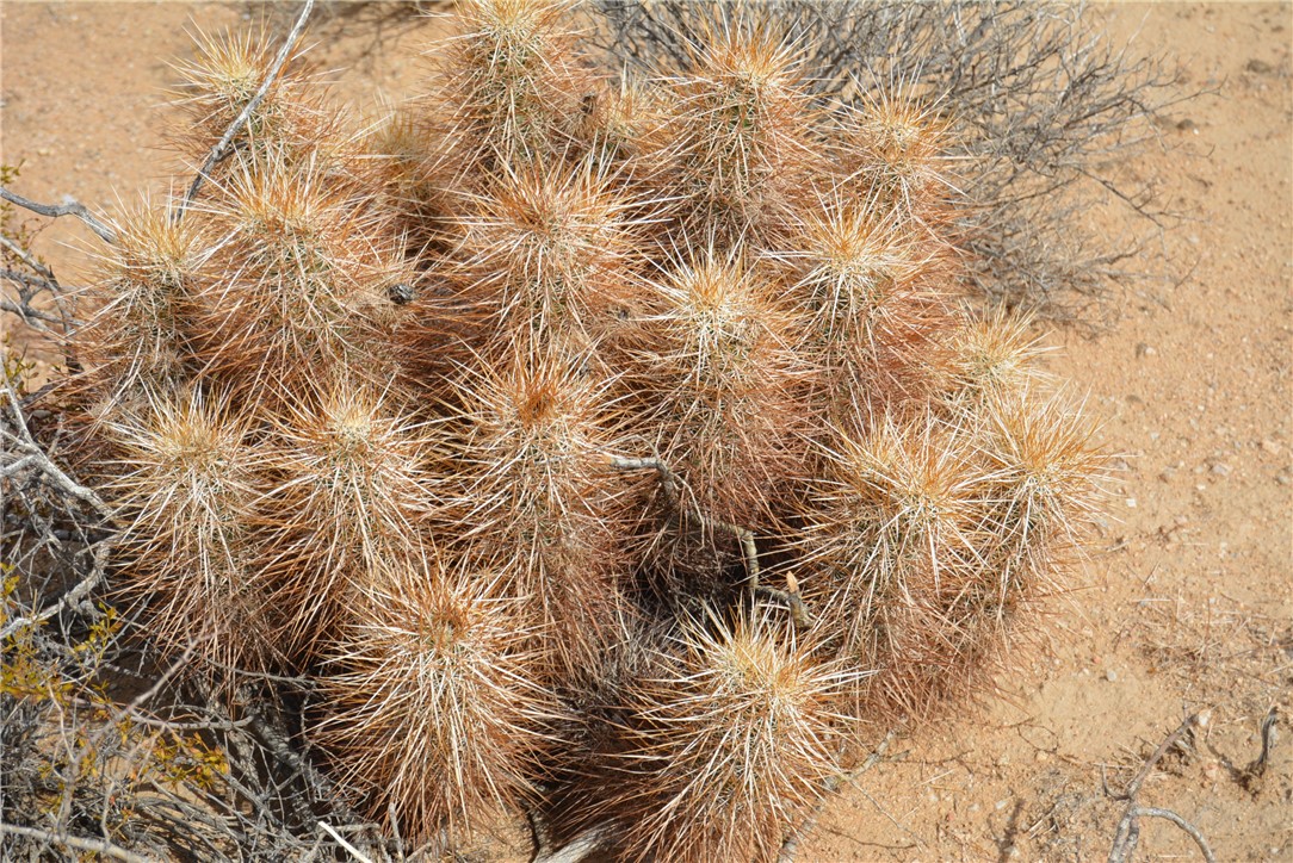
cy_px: 432
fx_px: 2965
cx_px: 646
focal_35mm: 82
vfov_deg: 16.6
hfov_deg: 24.6
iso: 400
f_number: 6.3
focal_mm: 55
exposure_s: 1/1600
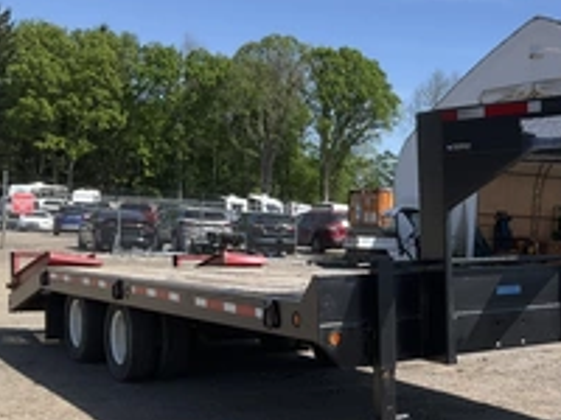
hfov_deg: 31.2
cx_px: 536
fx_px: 940
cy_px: 288
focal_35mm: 58
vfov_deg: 25.1
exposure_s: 1/1848
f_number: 1.8
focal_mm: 3
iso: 25
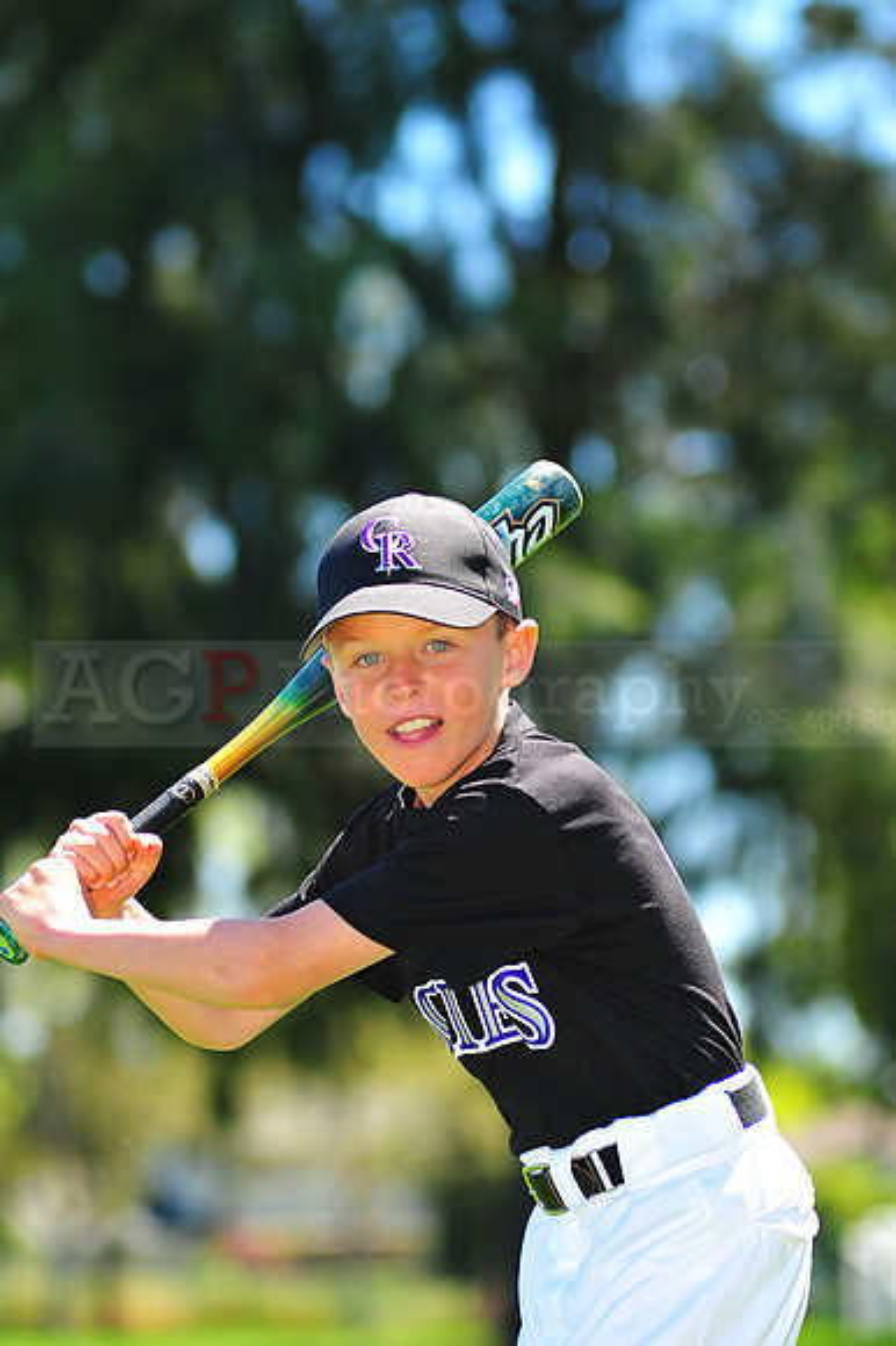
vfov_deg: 11.4
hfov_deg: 7.6
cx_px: 448
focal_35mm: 180
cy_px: 673
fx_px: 6728
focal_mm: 180
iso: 200
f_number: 5
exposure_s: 1/400
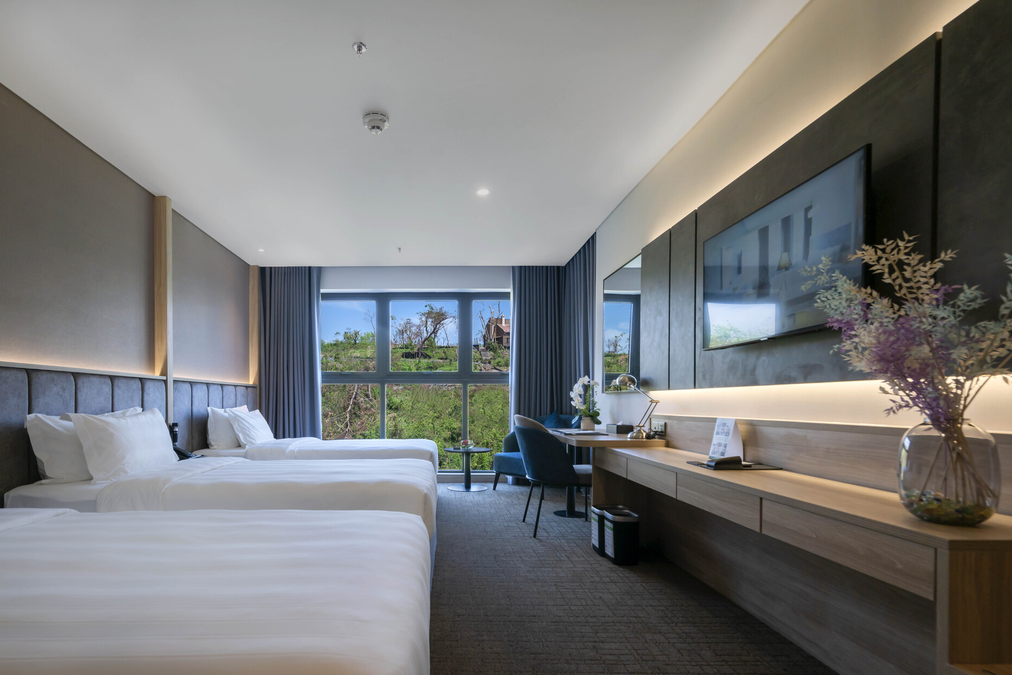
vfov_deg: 70.4
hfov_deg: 93.2
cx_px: 478
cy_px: 348
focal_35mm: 17
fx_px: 478
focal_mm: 16
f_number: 8
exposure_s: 1/80
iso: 400
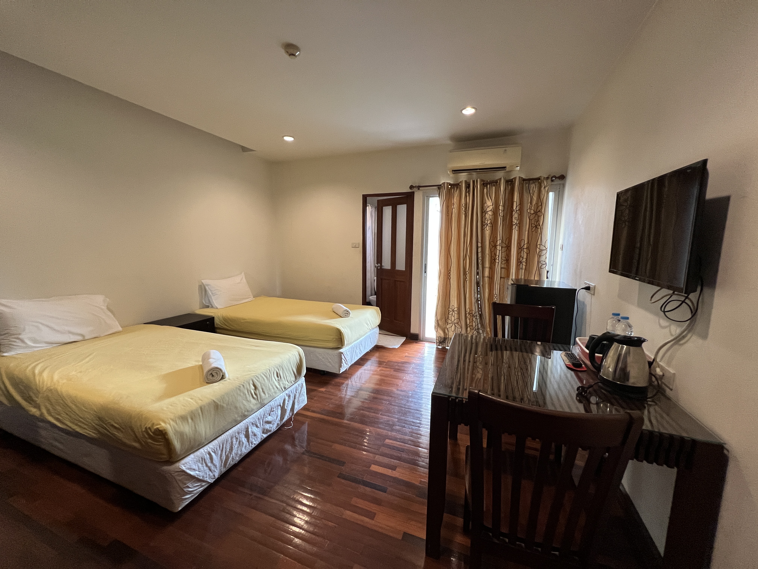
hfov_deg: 106.2
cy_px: 284
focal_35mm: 13
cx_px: 379
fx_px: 285
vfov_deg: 89.9
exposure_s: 1/50
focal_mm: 1.57
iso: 320
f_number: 1.8
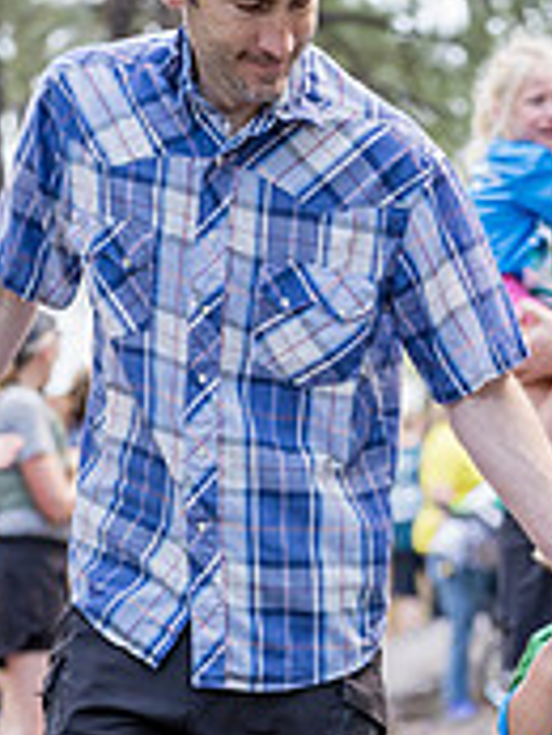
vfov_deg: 11.2
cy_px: 616
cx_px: 476
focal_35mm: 175
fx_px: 3716
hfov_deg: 8.5
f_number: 2.8
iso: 1250
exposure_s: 1/400
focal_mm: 70
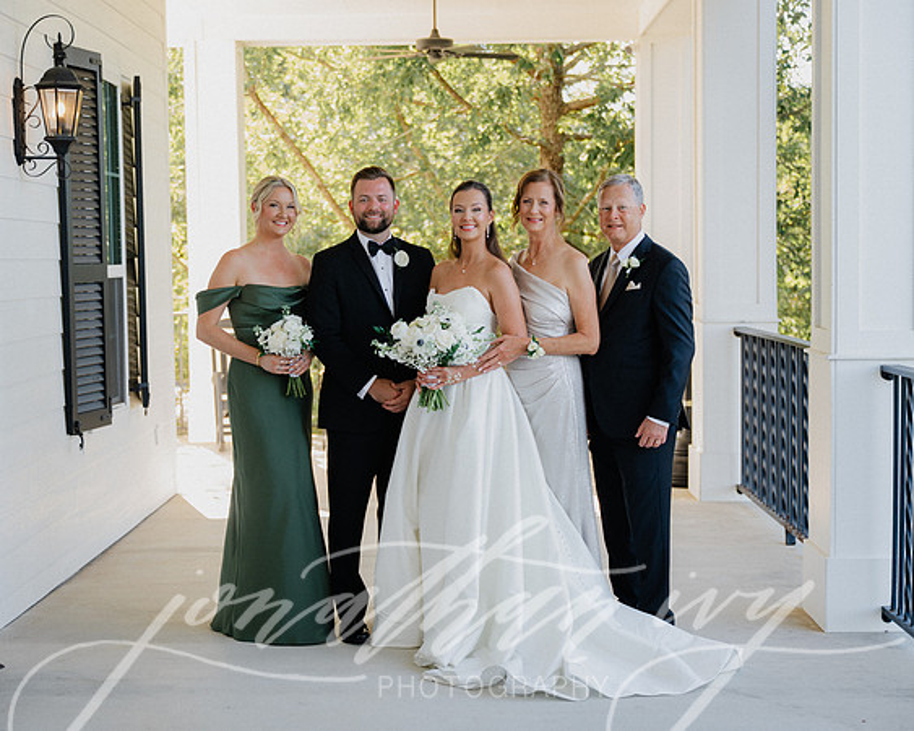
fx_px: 1675
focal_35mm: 62
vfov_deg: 24.6
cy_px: 366
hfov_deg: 30.5
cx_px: 457
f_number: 2.8
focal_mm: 55
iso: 200
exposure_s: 1/160
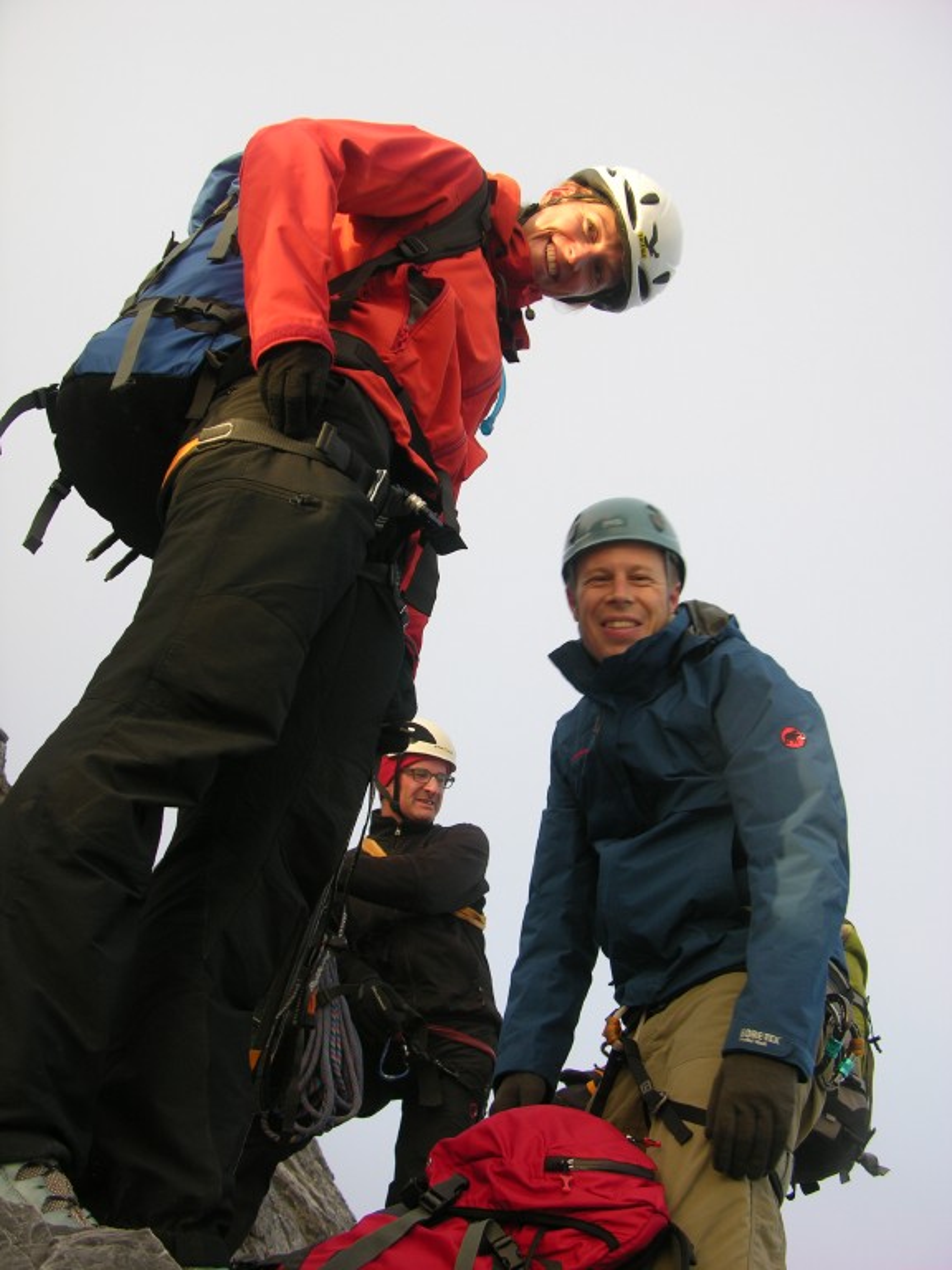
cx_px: 476
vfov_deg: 52.6
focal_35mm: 35
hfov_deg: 40.7
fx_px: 1283
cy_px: 635
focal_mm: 8.9
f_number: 3.2
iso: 50
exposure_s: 1/53.9
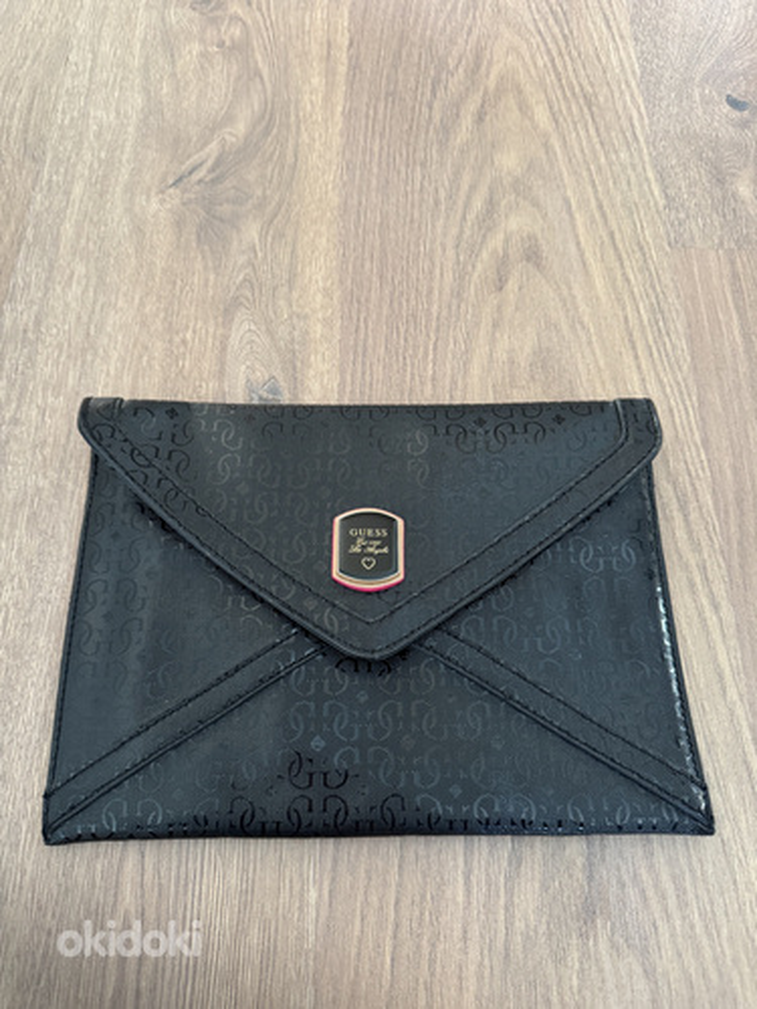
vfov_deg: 71.6
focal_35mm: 24
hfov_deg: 56.8
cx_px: 378
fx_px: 700
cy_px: 504
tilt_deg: -67.4
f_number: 1.78
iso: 500
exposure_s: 1/50
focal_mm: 6.76
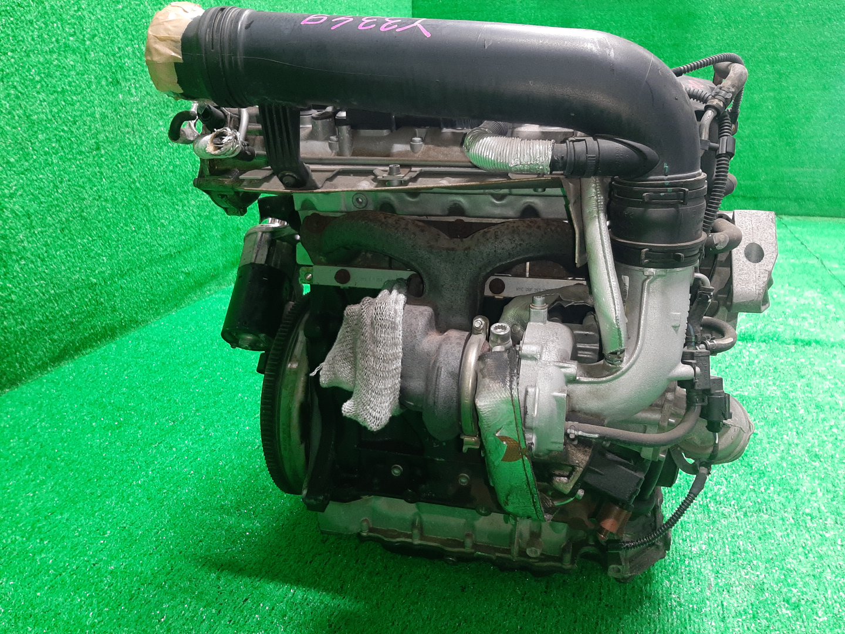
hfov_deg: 67.3
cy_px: 317
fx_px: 635
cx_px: 422
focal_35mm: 26
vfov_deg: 53.1
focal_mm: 3.93
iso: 165
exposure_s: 1/33
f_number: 1.7
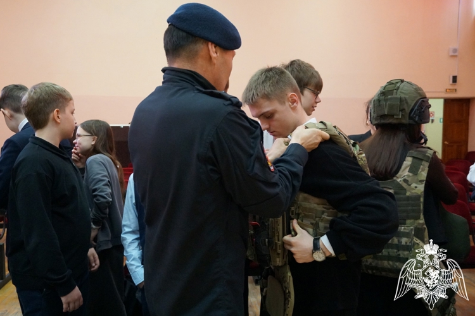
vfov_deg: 41.7
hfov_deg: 59.5
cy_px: 158
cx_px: 238
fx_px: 416
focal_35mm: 32
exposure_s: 1/160
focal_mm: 21
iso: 5000
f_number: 4
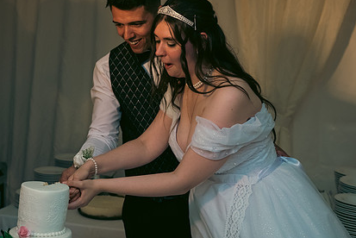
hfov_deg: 27.5
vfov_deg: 18.7
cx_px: 117
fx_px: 722
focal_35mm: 73
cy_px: 114
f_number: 3.5
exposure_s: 1/160
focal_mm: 52
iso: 800
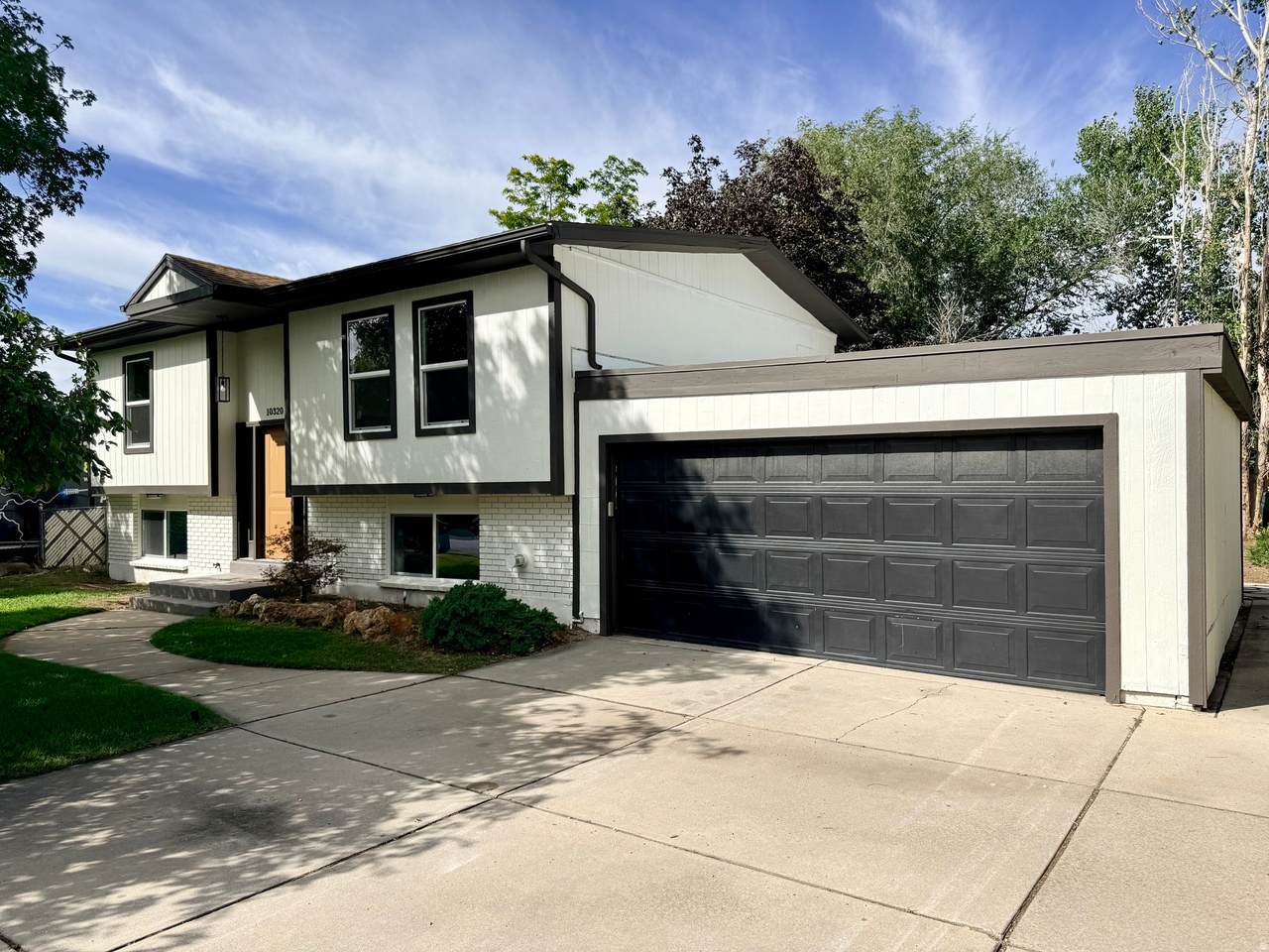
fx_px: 880
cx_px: 634
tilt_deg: +0.9
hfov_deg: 71.6
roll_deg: +0.1
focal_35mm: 24
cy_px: 476
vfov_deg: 56.8
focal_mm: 6.76
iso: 80
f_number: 1.78
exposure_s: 1/6173
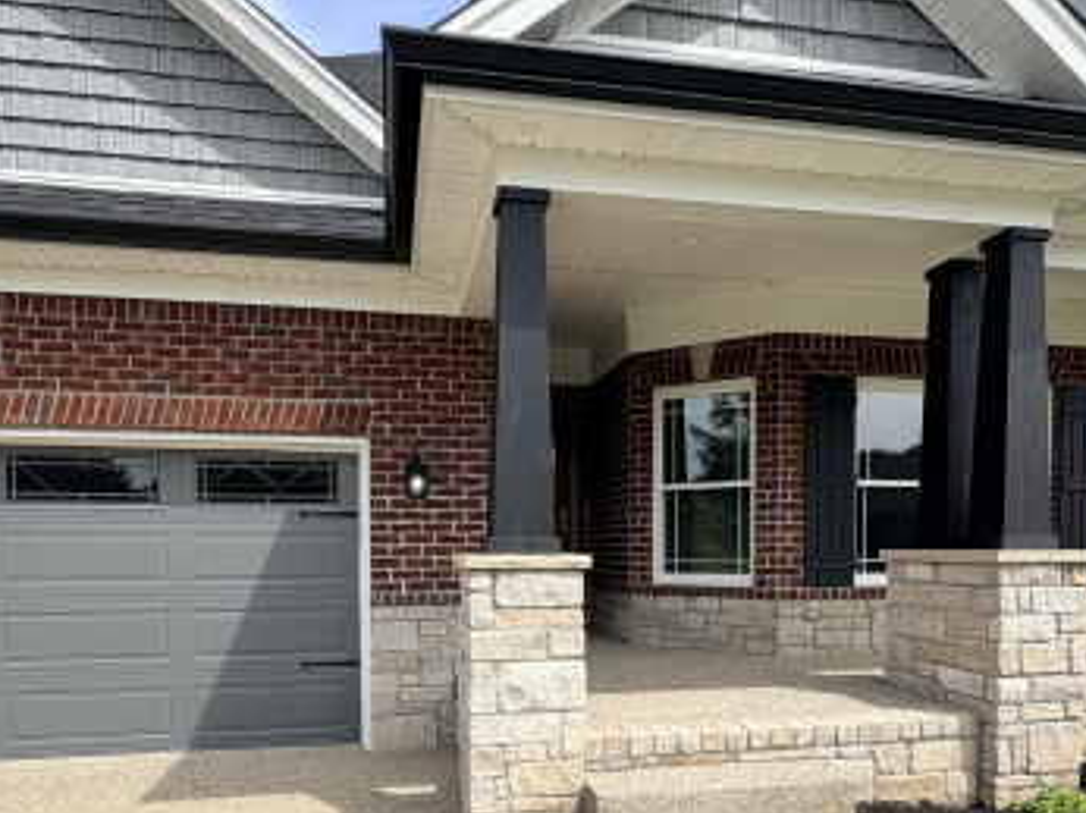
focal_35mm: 27
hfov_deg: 65.3
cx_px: 563
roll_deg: -0.3
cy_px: 581
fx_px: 846
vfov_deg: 49.8
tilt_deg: -2.4
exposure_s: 1/770
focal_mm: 2.22
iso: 32
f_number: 2.2
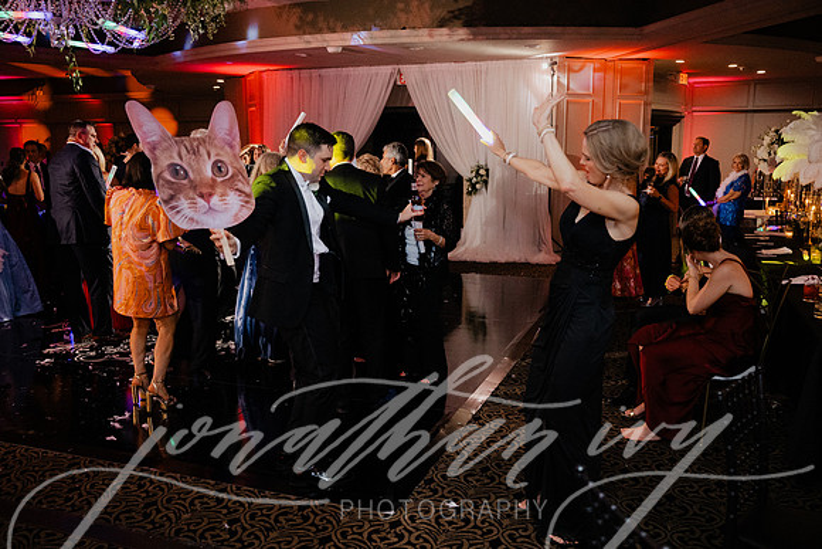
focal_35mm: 32
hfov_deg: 59.5
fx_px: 719
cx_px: 411
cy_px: 274
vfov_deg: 41.7
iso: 3200
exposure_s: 1/125
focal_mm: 31.5
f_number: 2.8
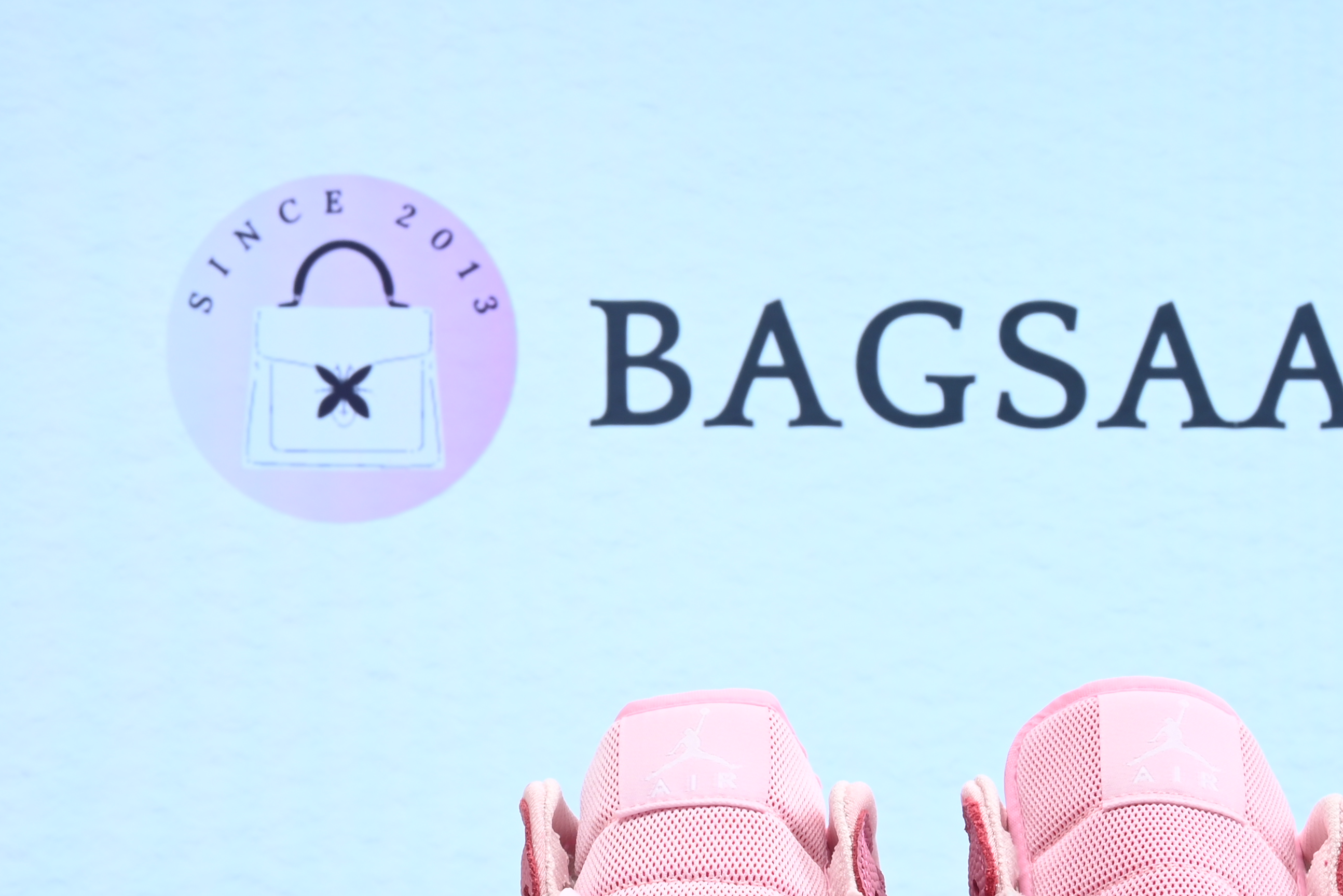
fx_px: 3210
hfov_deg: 23.6
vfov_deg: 15.7
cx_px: 840
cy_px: 824
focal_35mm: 86
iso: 100
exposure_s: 1/2
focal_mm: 37
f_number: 16
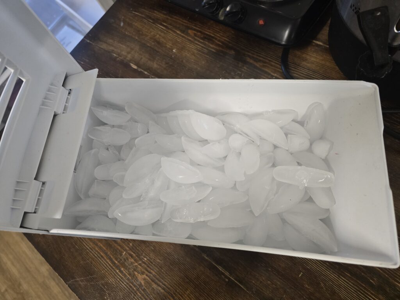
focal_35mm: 23
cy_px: 150
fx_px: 266
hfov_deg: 73.9
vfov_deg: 58.9
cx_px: 200
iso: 500
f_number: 1.7
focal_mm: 6.3
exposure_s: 1/120
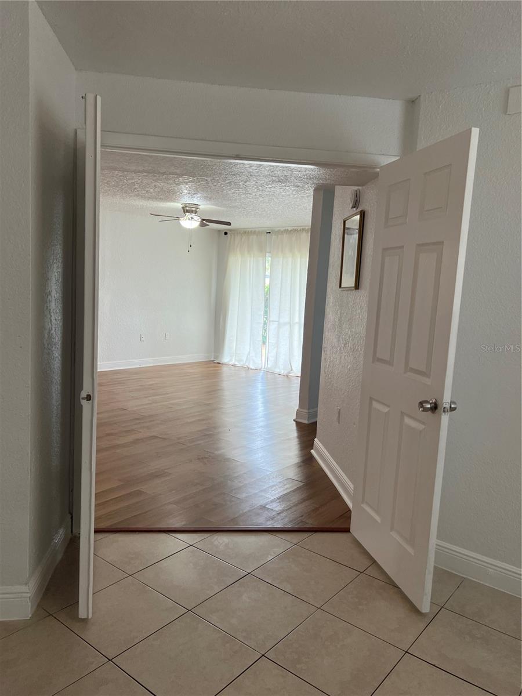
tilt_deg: -5.7
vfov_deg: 67.3
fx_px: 523
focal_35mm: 26
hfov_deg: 53.1
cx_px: 261
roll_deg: -3.7
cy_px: 348
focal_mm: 5.7
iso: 64
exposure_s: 1/60
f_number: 1.5
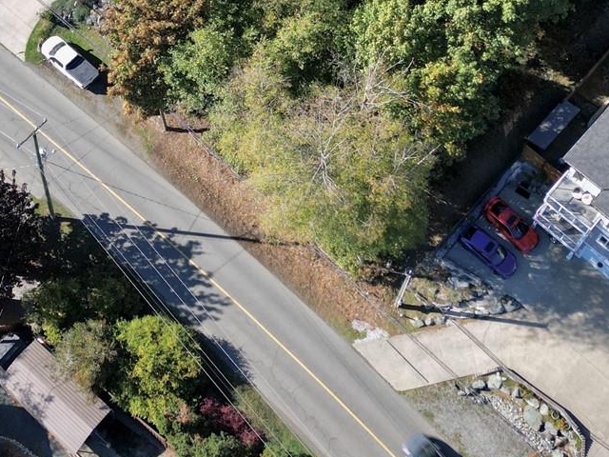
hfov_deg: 32.1
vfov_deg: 22.8
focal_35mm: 60
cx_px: 239
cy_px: -62
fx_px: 1056
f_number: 1.7
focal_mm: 6.72
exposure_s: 1/20
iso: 100
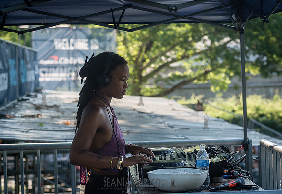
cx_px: 137
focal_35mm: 109
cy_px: 92
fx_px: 865
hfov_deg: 18.5
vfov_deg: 12.8
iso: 200
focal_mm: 100
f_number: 5
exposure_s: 1/320
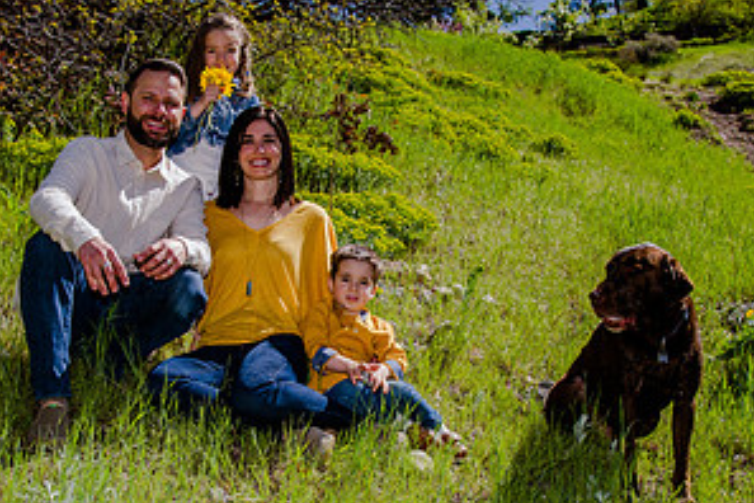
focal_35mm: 63
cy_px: 315
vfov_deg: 21.5
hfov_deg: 31.8
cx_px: 321
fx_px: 1319
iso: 200
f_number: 7.1
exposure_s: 1/400
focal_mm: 30
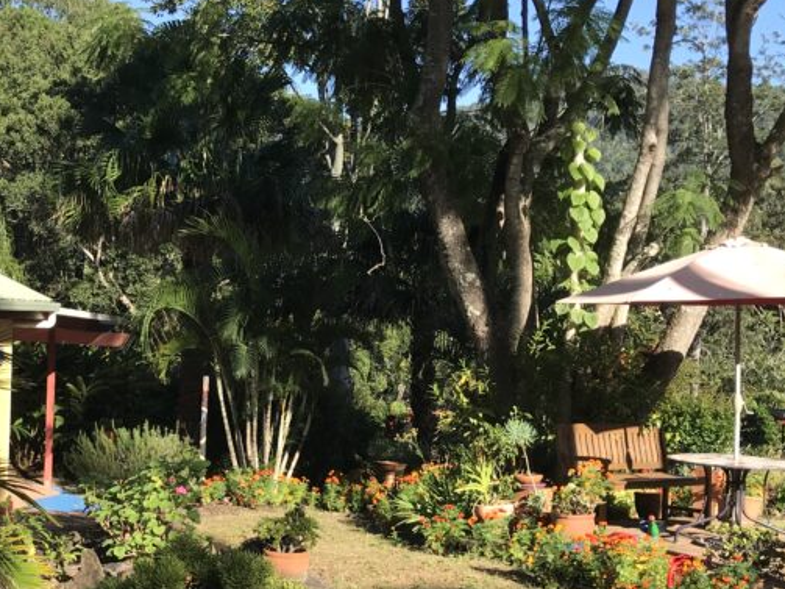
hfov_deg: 32.9
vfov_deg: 25.6
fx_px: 1292
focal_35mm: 57
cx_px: 159
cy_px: 378
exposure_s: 1/948
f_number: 1.8
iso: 20
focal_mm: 3.99
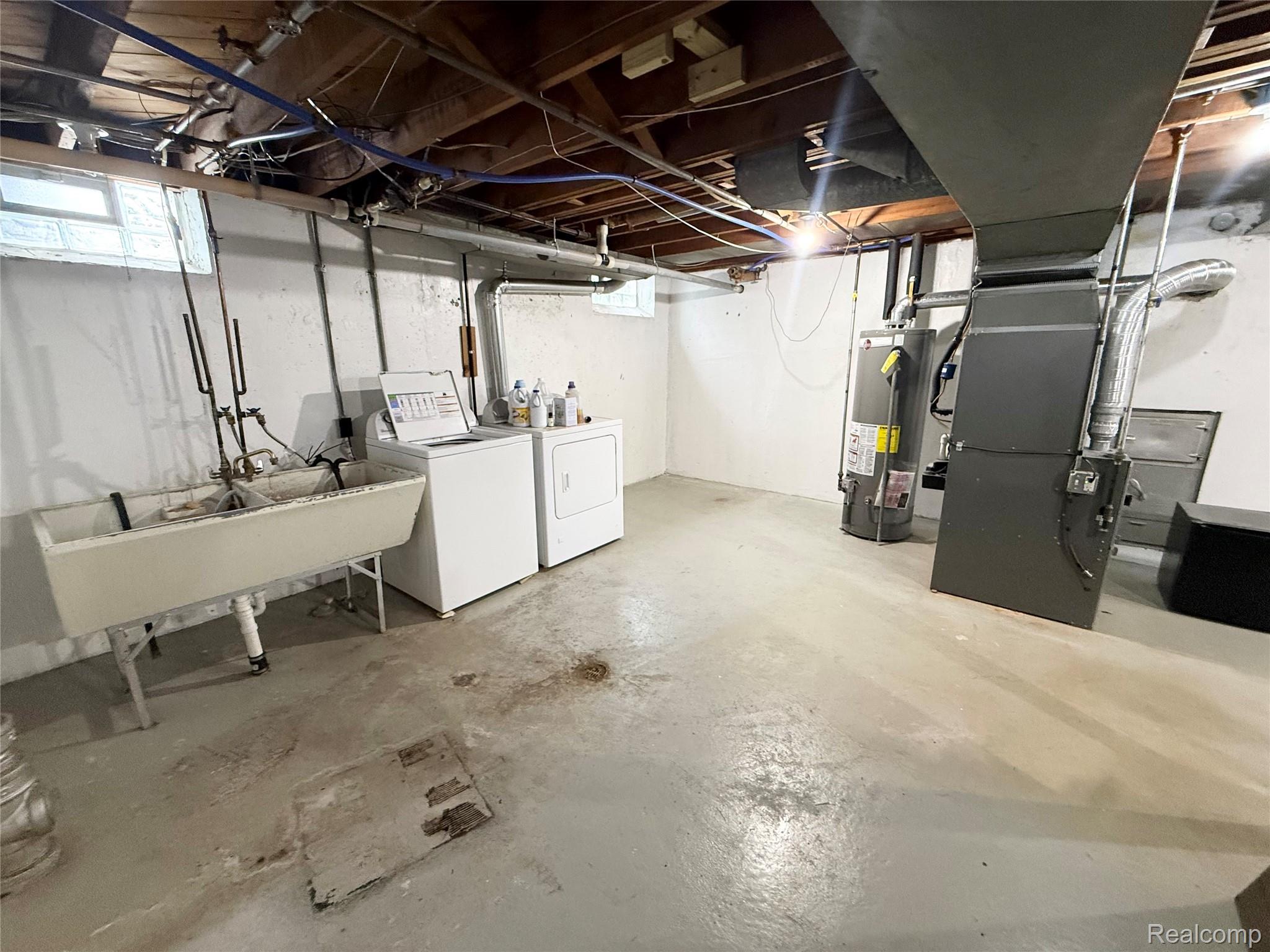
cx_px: 635
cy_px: 476
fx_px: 514
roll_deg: +0.9
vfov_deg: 85.7
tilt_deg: -13.3
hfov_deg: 102.1
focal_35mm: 14
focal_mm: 2.22
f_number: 2.2
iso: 400
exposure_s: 1/60
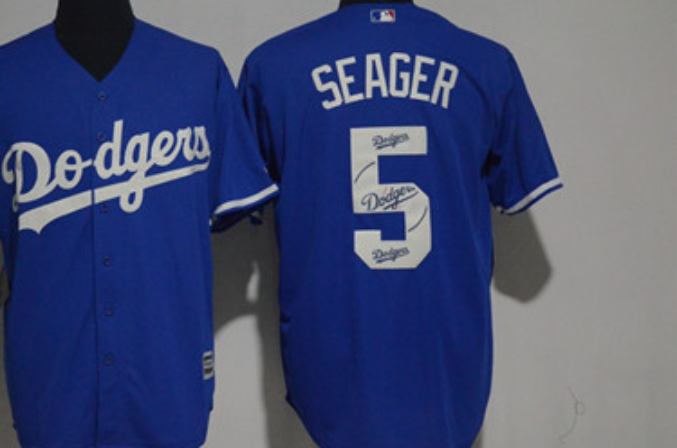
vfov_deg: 13.6
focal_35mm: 100
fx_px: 1876
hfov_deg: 20.4
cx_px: 227
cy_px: 209
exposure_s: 1/60
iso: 4000
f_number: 4.8
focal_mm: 50
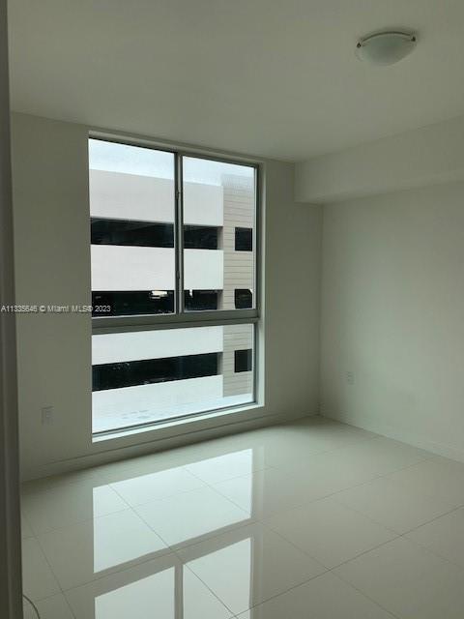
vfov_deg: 67.3
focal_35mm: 26
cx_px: 232
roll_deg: -0.7
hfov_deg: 53.1
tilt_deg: -2.9
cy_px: 310
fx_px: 465
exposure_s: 1/497
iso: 25
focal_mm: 4.25
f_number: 1.8
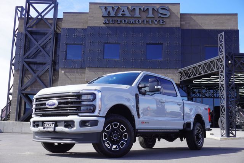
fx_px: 295
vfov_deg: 30.9
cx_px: 122
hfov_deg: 44.9
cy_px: 82
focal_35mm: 44
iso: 100
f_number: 8
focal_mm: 29
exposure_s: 1/100
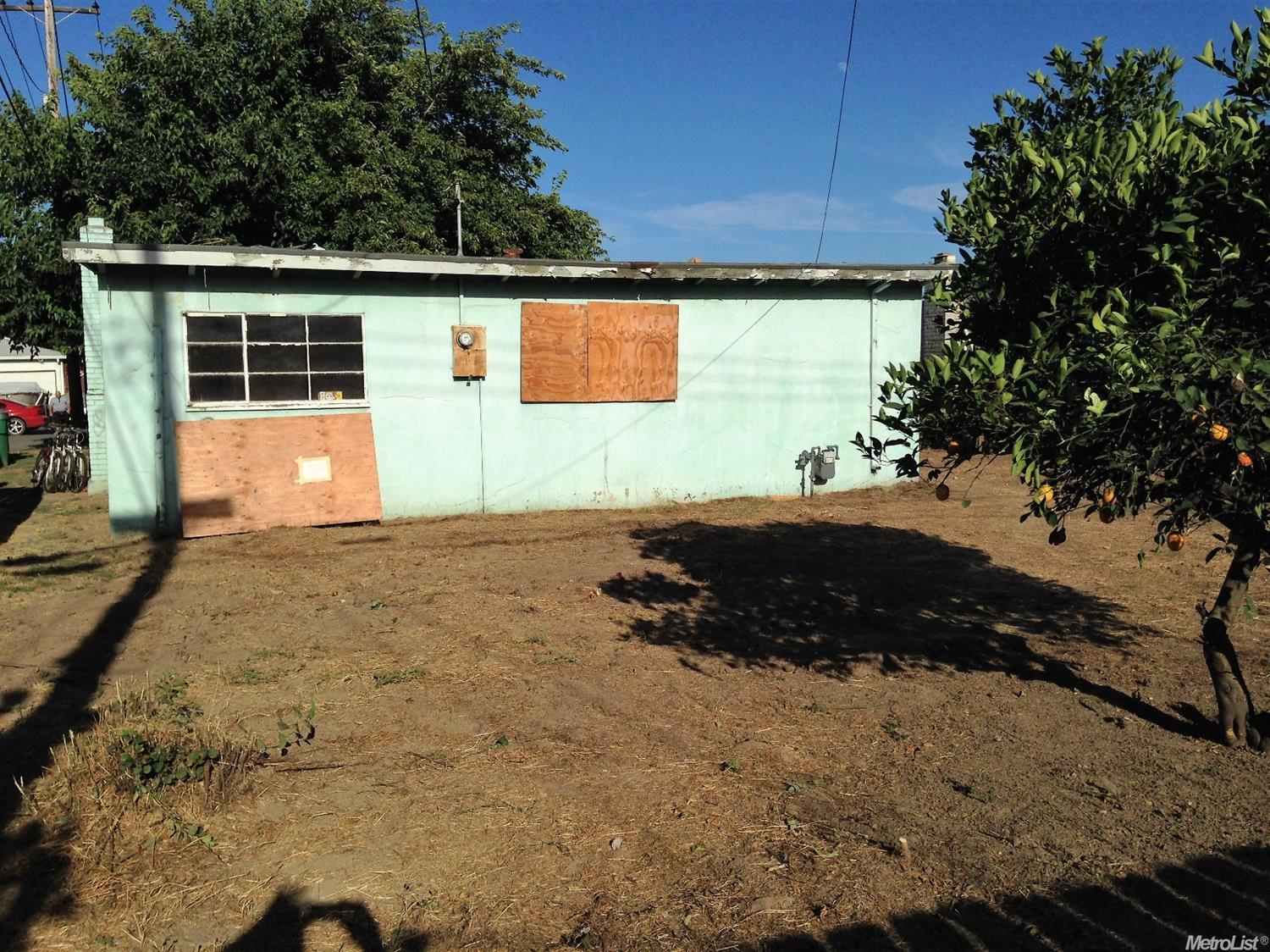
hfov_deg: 55.4
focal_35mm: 33
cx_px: 635
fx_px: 1210
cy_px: 476
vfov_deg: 42.9
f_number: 2.4
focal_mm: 4.12
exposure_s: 1/4525
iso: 50
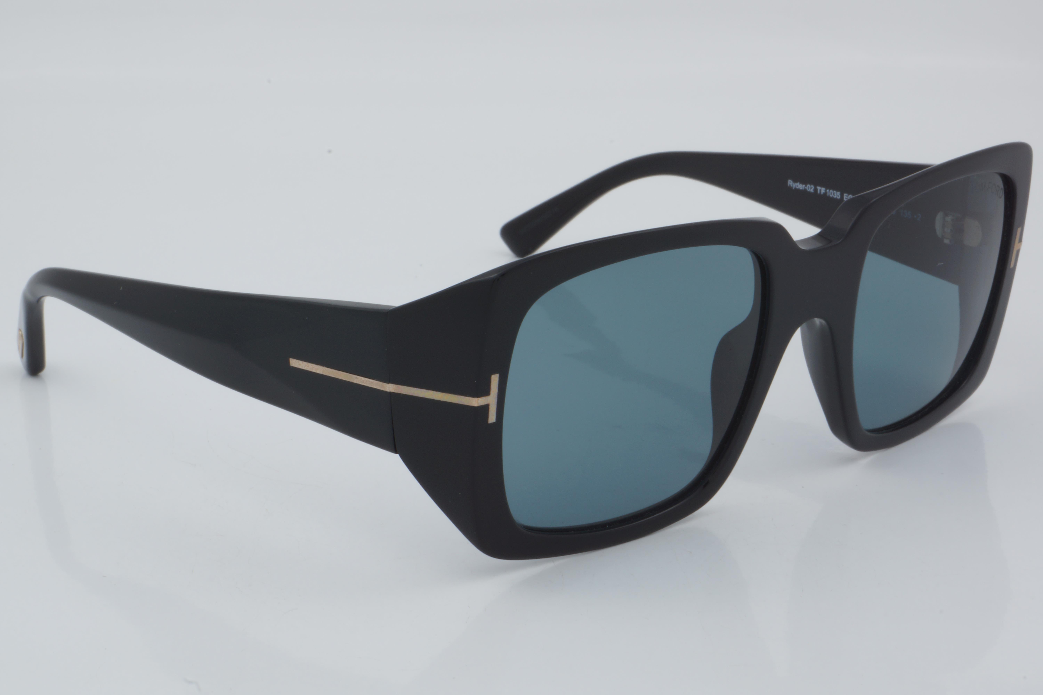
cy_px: 348
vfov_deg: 18.2
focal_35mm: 75
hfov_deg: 27.0
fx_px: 2173
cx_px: 522
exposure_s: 1/3
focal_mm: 50
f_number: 32
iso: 100
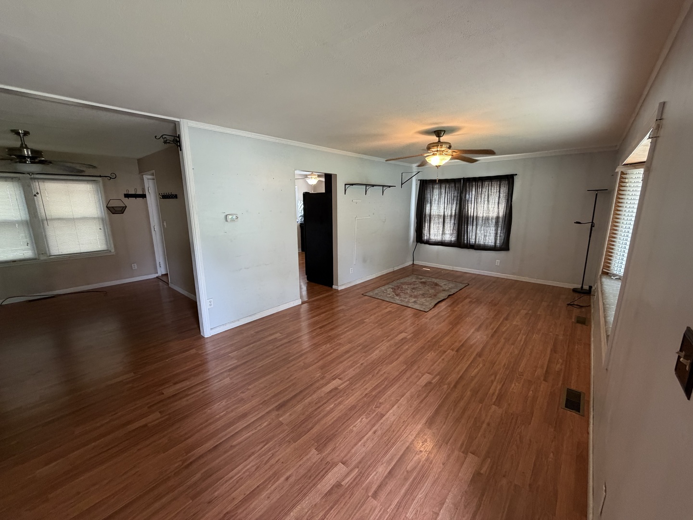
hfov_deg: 102.1
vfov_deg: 85.7
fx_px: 280
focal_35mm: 14
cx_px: 346
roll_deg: +0.7
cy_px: 260
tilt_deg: -11.1
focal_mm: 2.22
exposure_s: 1/62
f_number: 2.2
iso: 320
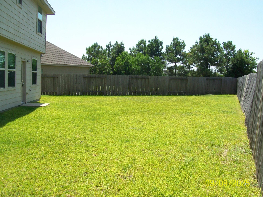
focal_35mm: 38
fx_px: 289
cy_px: 102
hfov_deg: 49.0
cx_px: 125
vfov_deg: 37.7
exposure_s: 1/320
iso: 64
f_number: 4.8
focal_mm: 6
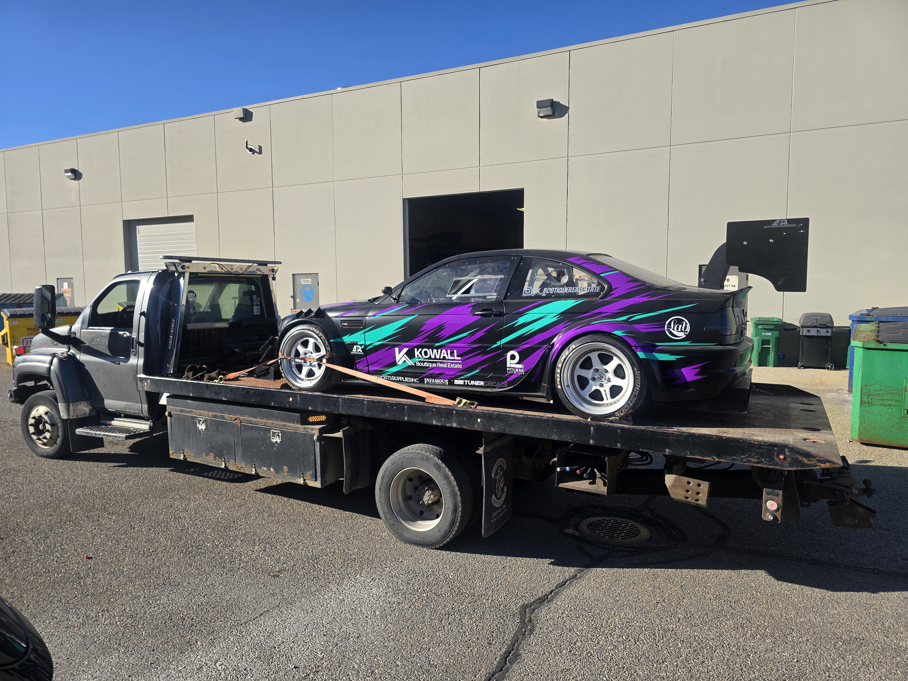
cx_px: 454
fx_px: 603
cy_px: 340
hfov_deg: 73.9
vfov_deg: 58.9
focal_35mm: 23
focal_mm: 6.3
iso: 12
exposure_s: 1/607
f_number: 1.7
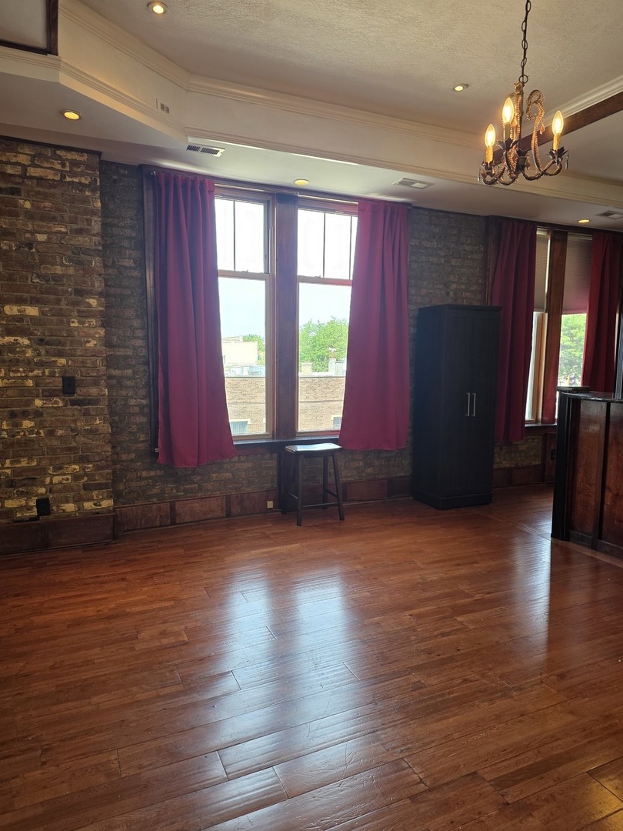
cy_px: 416
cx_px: 312
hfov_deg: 58.9
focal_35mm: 23
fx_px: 552
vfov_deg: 73.9
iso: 100
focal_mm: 6.3
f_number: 1.7
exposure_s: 1/120
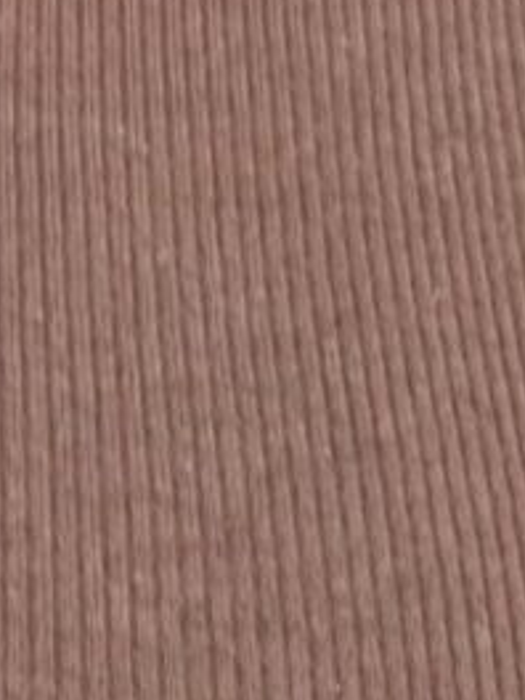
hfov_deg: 8.5
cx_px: -504
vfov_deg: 8.4
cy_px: -1819
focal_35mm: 167
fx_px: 3377
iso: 50
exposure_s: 1/100
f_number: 1.8
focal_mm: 5.4
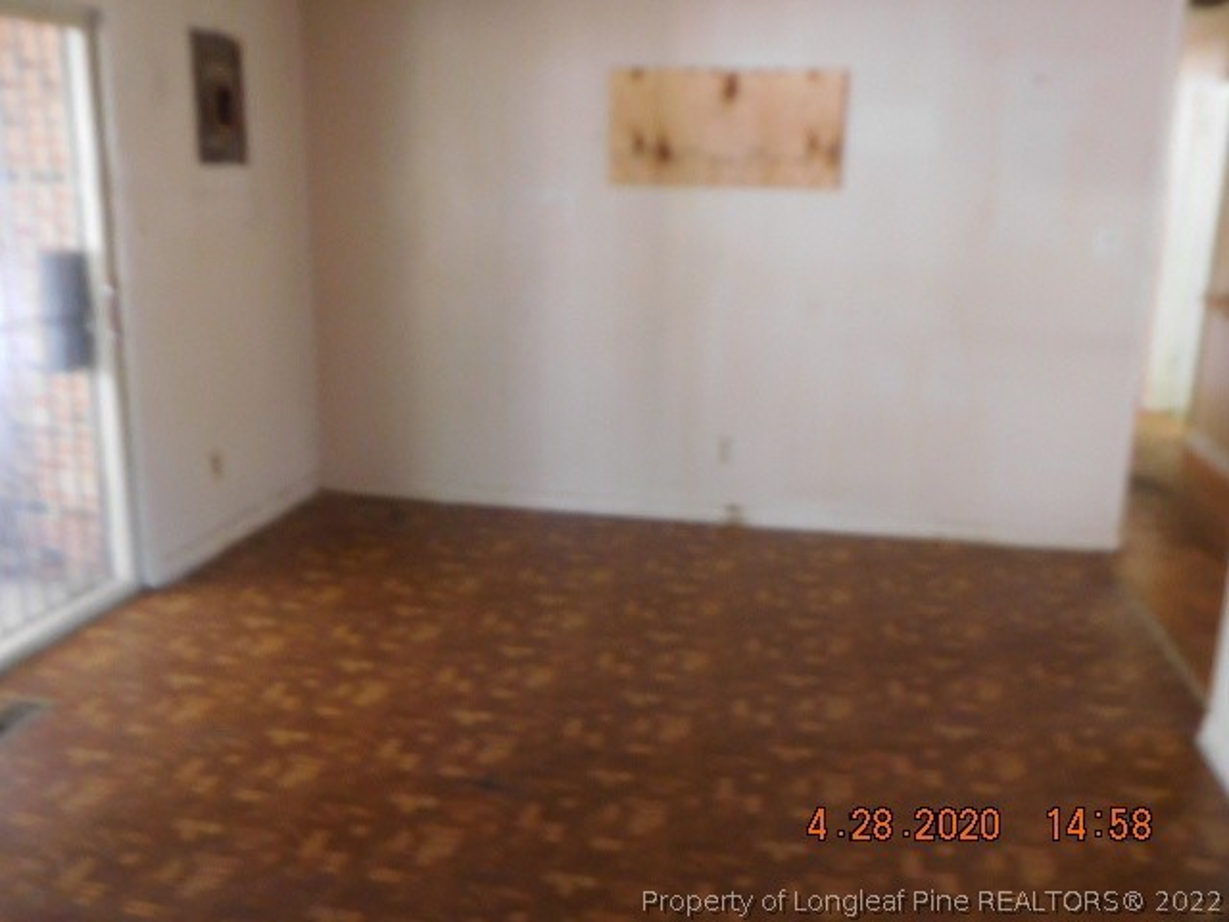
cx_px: 614
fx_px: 1136
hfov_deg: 56.8
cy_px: 461
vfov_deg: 44.2
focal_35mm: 32
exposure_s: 1/13
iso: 400
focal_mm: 5.7
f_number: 3.6
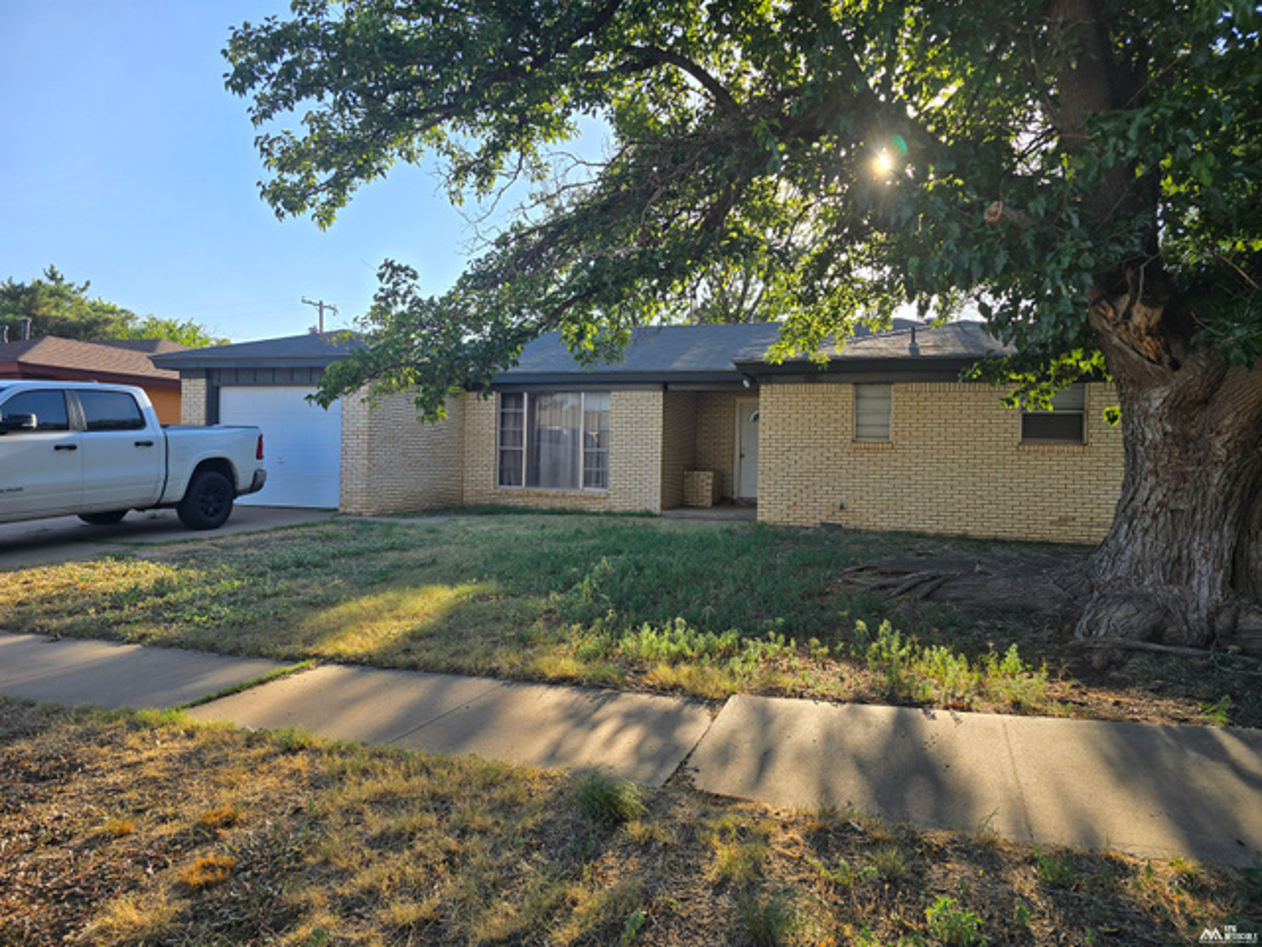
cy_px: 474
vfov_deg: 58.9
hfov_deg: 73.9
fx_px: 839
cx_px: 631
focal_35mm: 23
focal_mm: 6.3
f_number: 1.7
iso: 12
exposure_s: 1/410
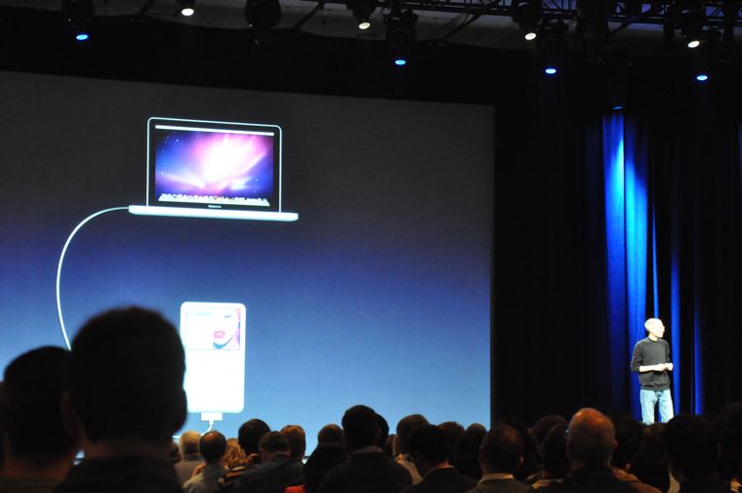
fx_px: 1915
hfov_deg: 21.9
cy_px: 246
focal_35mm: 93
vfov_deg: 14.7
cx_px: 371
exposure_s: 1/15
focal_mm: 62
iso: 3200
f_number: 5.3
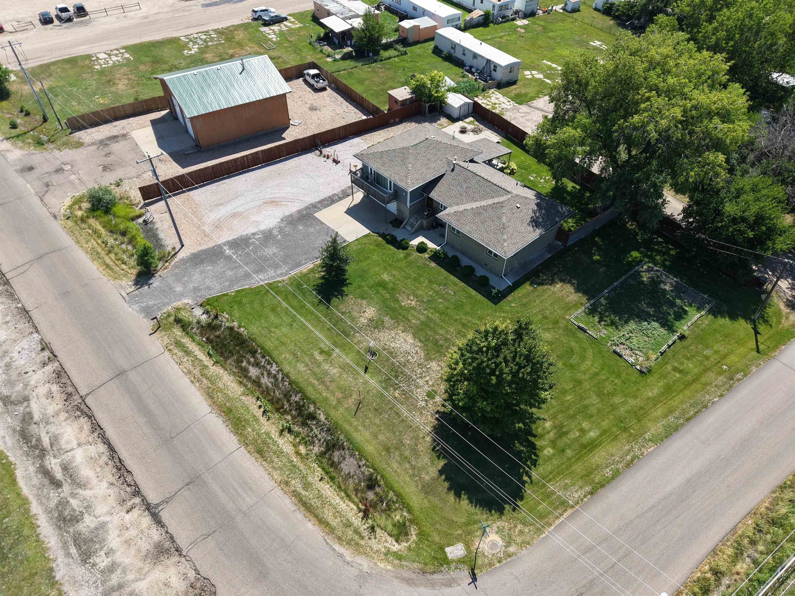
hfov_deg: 71.6
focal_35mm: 24
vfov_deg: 56.8
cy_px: 298
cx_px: 398
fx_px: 551
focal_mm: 8.67
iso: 130
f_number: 1.8
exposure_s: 1/2500
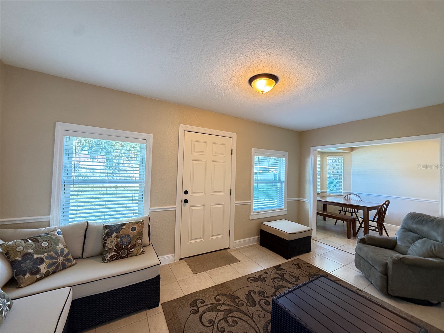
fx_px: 180
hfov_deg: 102.1
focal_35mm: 14
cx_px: 222
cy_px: 166
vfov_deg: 85.7
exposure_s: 1/60
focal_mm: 2.22
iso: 400
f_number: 2.2
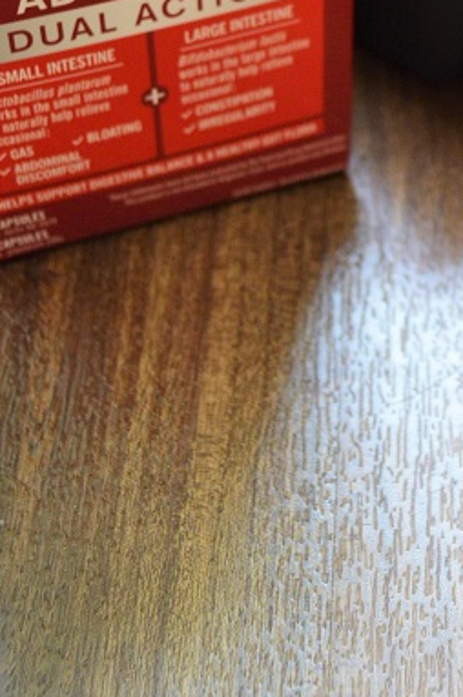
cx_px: 405
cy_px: 16
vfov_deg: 23.1
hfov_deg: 15.9
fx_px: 1643
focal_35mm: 85
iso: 900
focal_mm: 24
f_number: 4
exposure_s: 1/15
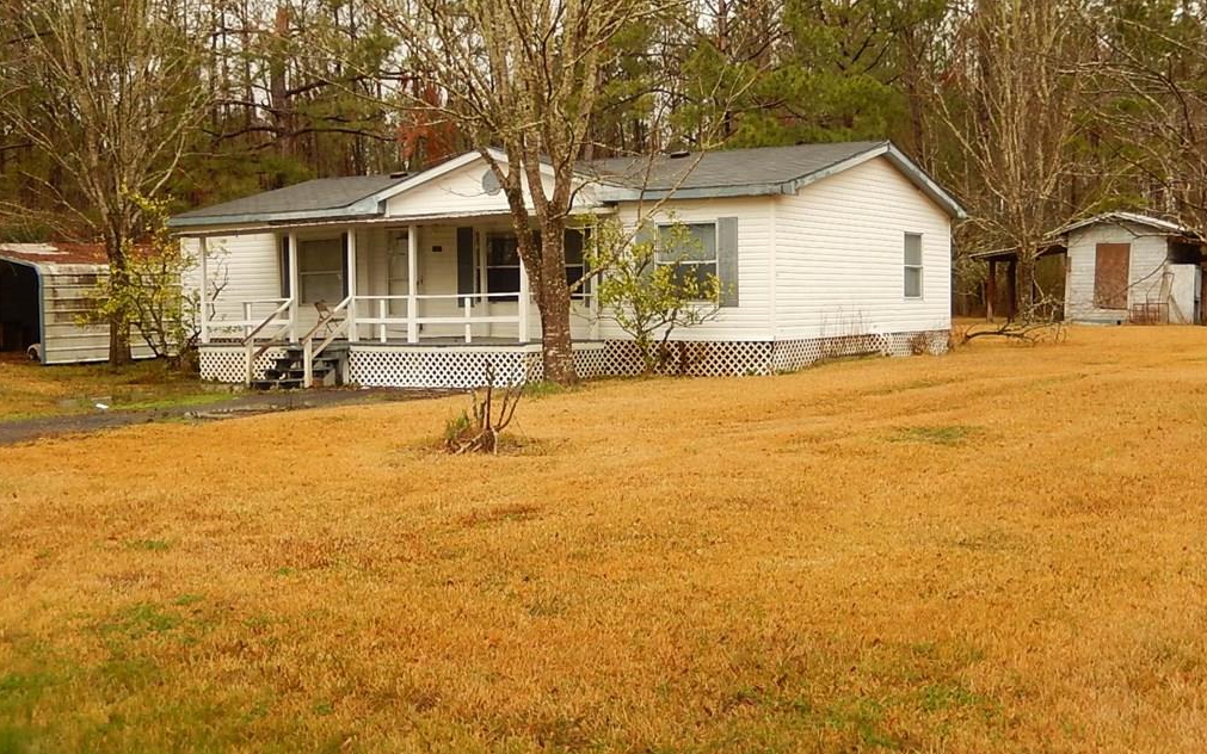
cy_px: 304
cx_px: 604
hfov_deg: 45.3
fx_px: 1447
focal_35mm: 44
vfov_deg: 29.2
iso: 180
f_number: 4.2
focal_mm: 7.3
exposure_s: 1/80
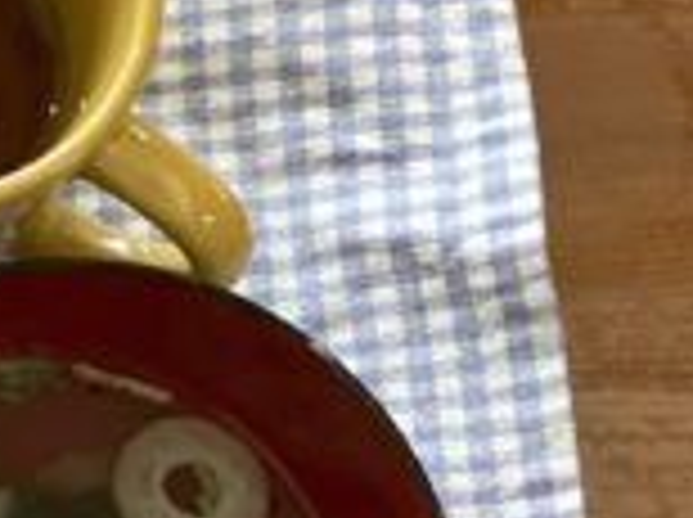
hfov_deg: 12.5
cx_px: -657
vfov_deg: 10.3
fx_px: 2818
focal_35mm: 141
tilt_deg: -77.7
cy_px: 619
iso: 100
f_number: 2.4
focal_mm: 3.3
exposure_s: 1/50
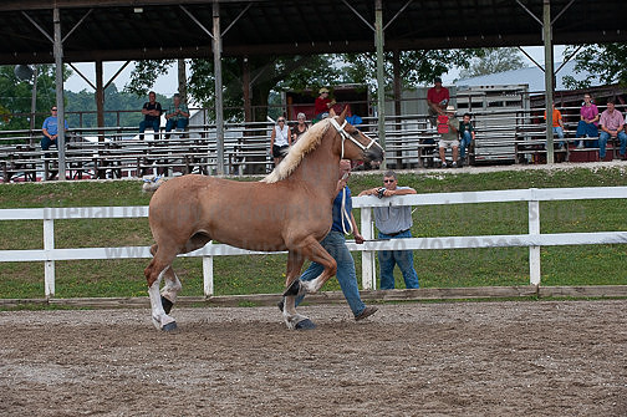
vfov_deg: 13.0
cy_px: 208
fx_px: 1827
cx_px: 314
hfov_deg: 19.5
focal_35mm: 105
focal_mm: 105
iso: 1100
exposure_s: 1/1250
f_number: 5.6
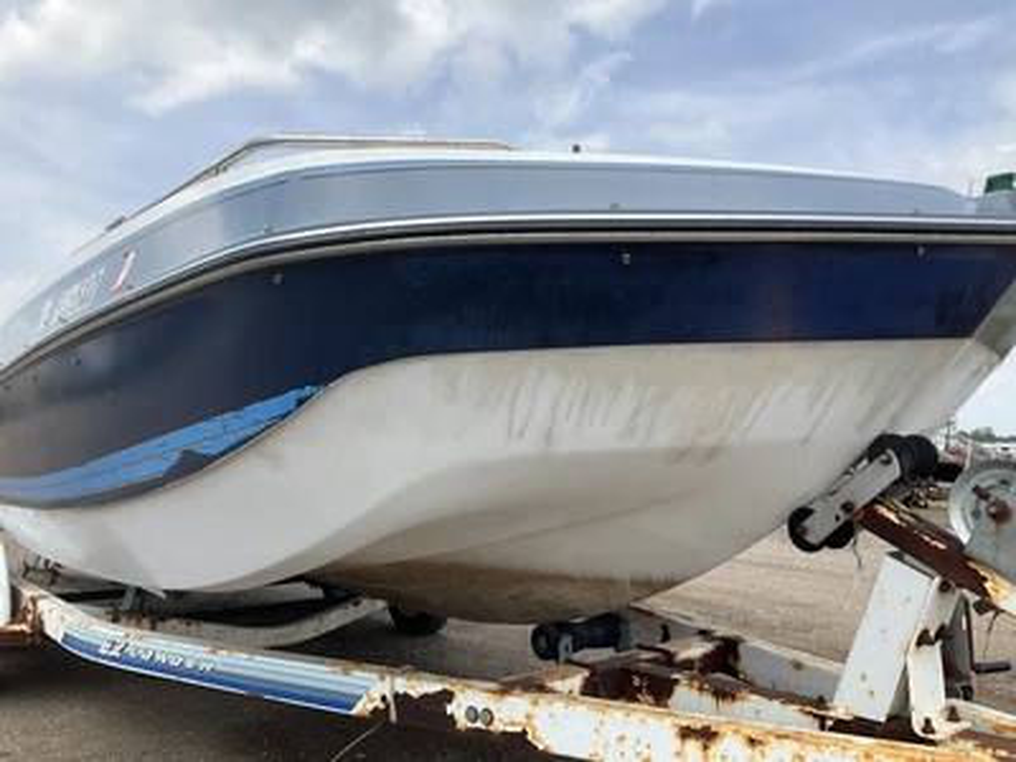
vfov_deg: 48.2
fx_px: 851
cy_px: 381
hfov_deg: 61.7
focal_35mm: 29
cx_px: 508
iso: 25
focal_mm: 3
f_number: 1.8
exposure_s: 1/1451
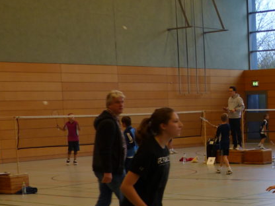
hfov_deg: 20.4
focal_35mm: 91
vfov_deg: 15.9
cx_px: 312
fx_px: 723
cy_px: 209
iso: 125
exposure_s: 1/60
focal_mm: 6.6
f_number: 2.8
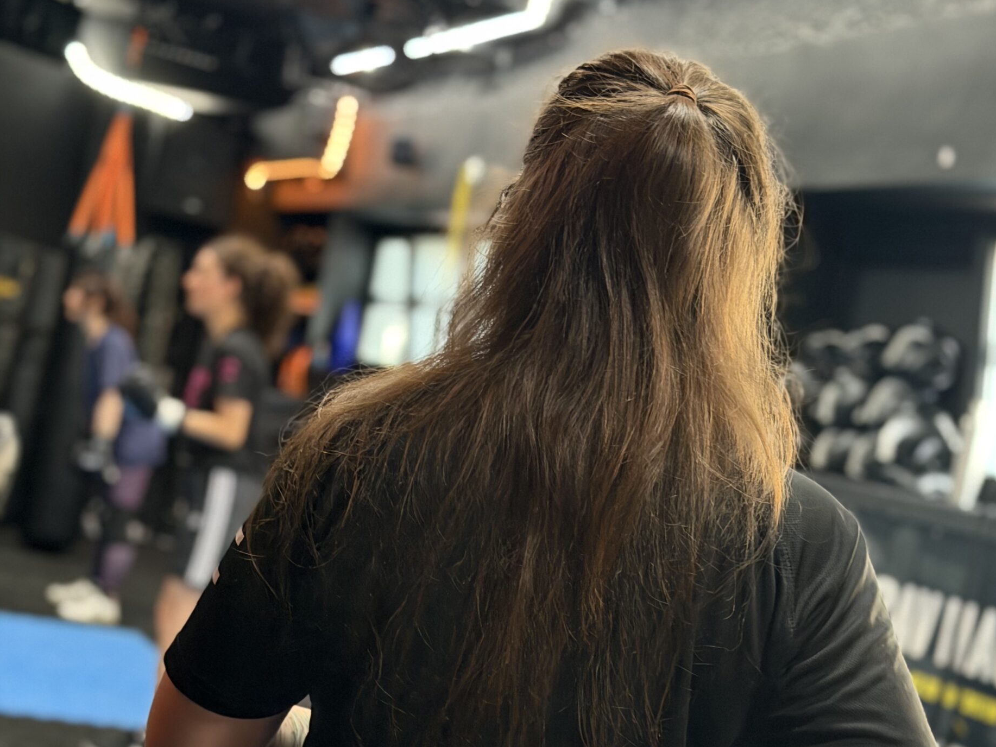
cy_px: 567
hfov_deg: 29.0
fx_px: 1928
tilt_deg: -6.2
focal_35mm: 67
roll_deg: -11.5
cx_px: 520
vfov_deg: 21.7
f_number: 1.78
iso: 500
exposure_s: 1/40
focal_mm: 6.76
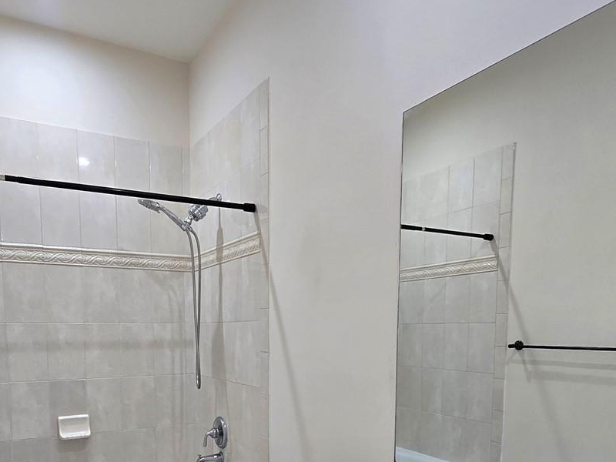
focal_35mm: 26
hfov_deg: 66.9
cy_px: 373
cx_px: 262
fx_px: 463
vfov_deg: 49.8
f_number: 2.2
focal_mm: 2.2
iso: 125
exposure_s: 1/60.2
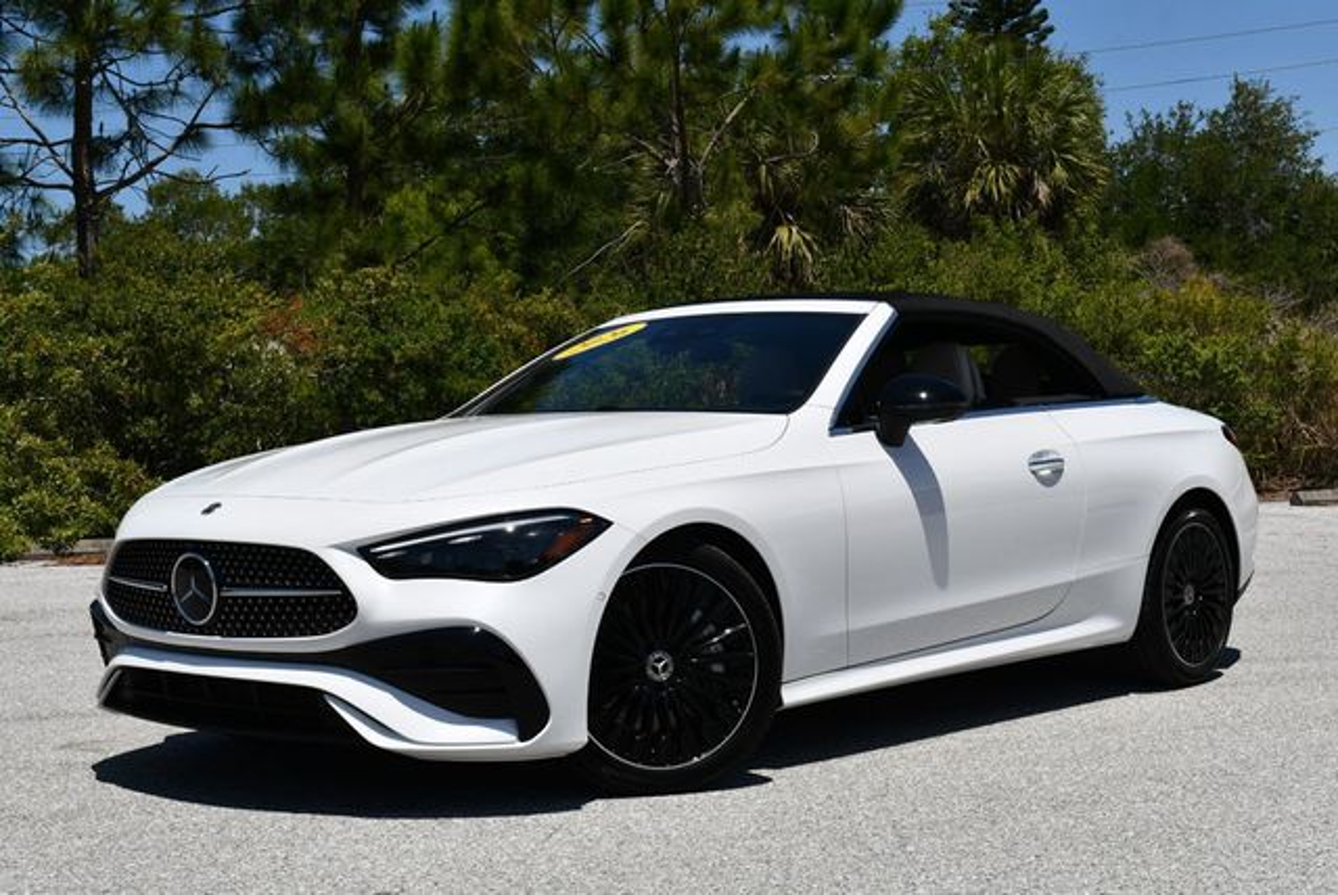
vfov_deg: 24.2
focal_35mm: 56
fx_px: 2083
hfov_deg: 35.6
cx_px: 669
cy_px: 448
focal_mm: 28
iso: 100
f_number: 10
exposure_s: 1/400
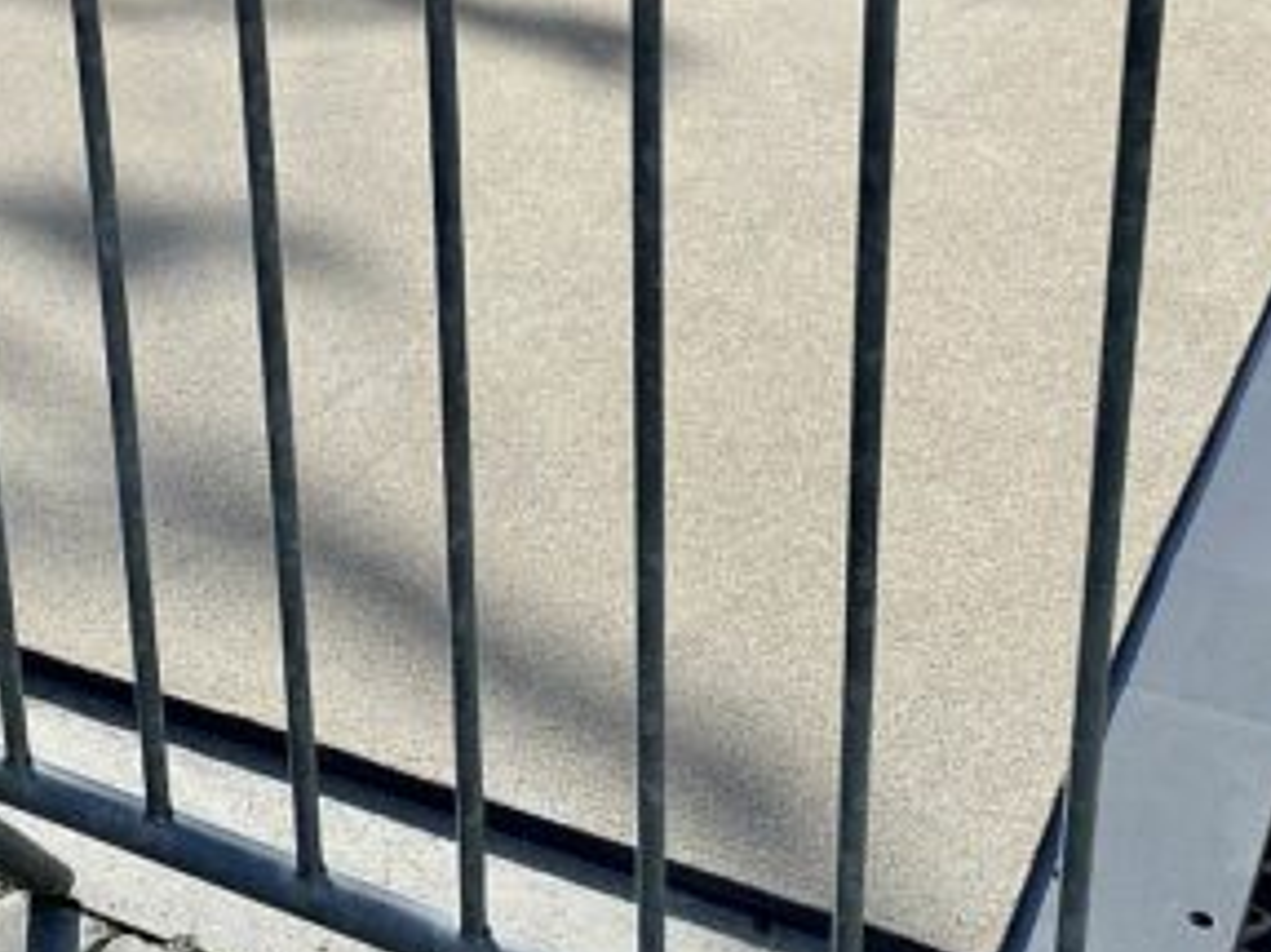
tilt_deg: -19.3
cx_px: 310
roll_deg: +0.7
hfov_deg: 30.2
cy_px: 80
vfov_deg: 22.6
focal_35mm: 63
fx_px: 2312
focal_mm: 4.25
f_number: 1.8
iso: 32
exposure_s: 1/2358
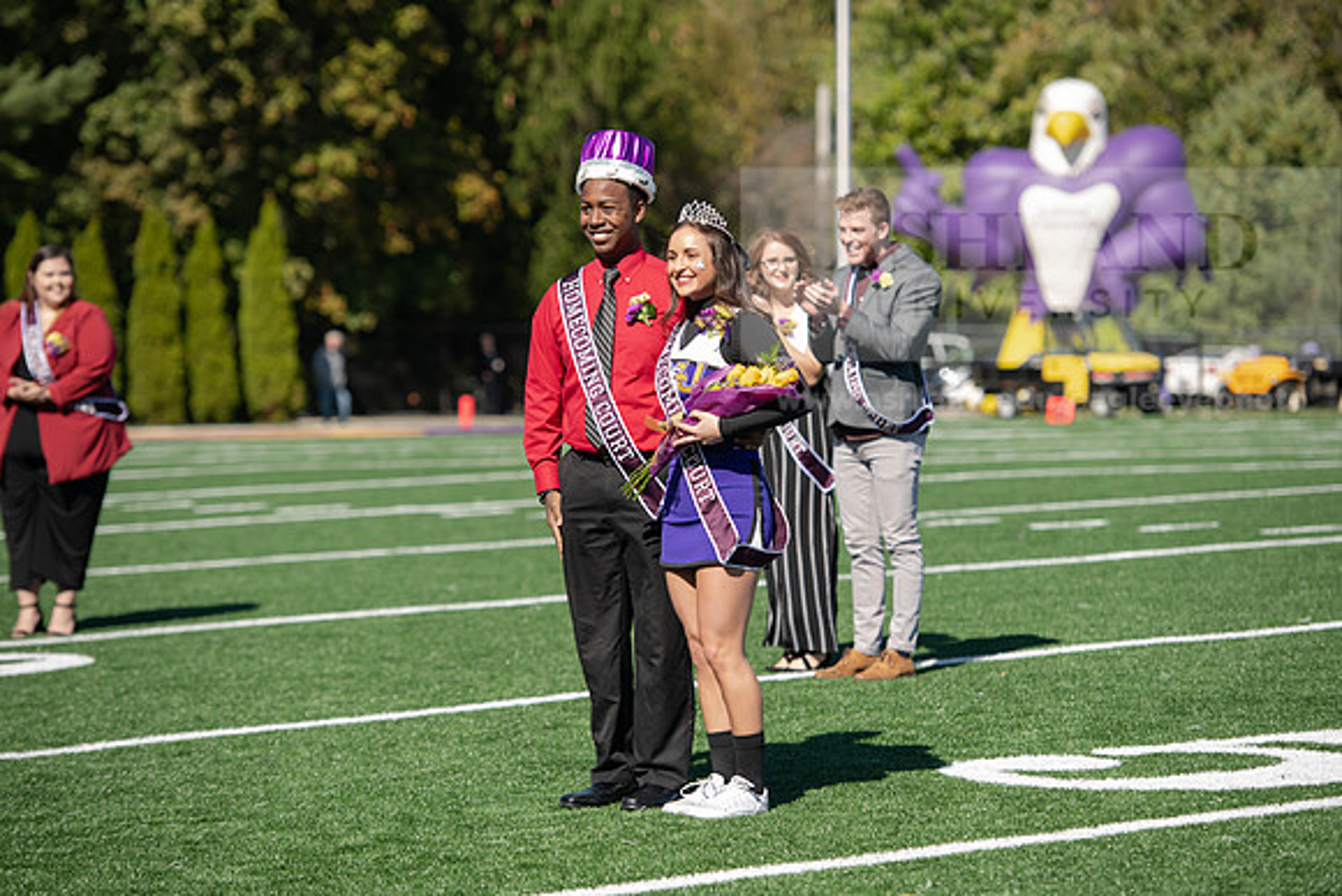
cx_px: 671
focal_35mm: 135
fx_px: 5033
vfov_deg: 10.2
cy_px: 448
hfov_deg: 15.2
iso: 200
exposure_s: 1/1250
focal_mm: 135
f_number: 3.5
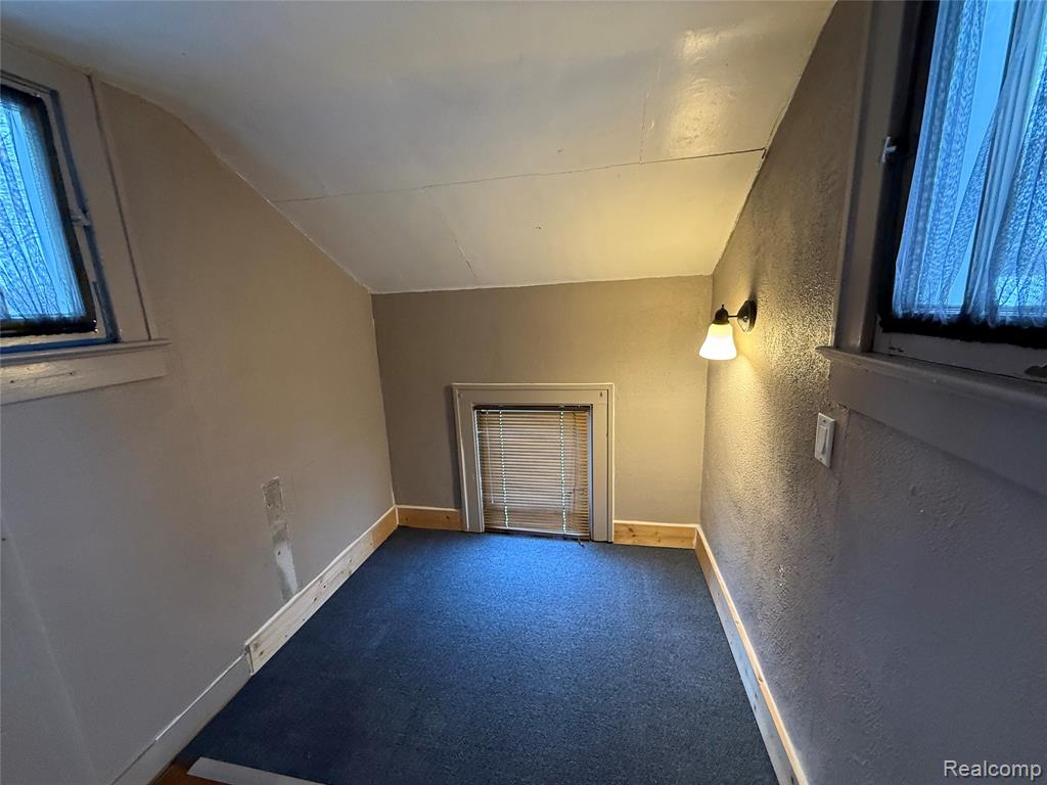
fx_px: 423
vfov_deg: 85.7
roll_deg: +2.0
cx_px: 524
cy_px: 392
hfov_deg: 102.1
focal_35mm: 14
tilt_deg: -11.2
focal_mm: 2.22
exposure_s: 1/60
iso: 400
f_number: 2.2
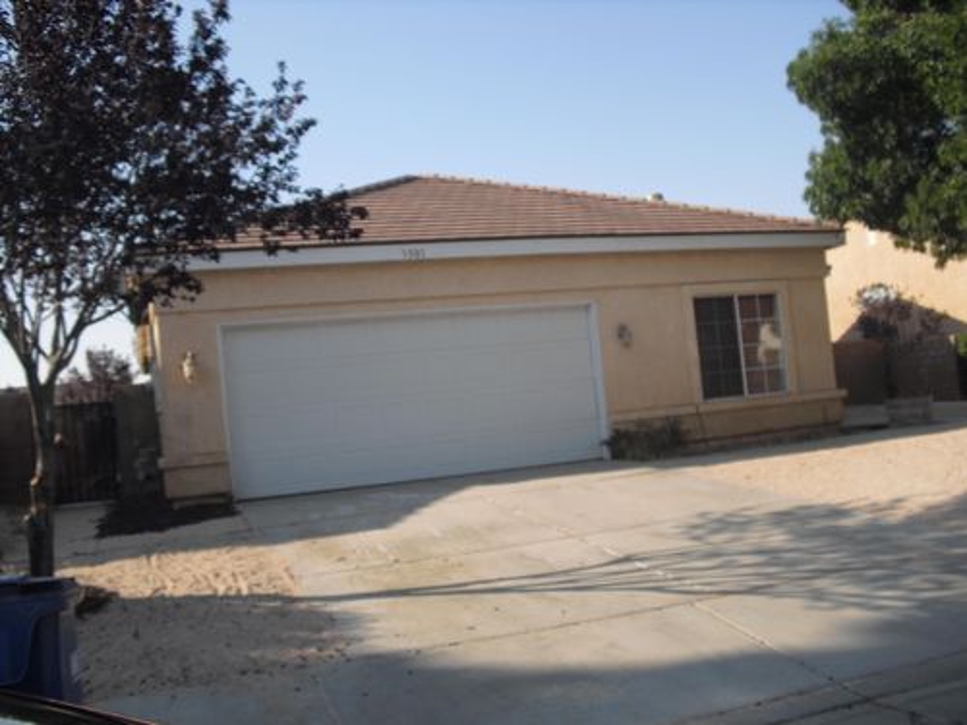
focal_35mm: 36
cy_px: 362
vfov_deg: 39.7
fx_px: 1006
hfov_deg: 51.4
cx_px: 484
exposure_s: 1/80
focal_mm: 6.3
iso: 64
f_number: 7.8
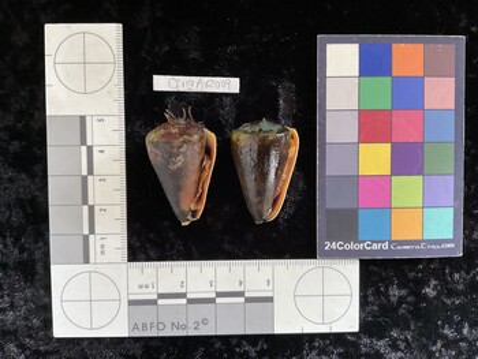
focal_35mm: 29
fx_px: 401
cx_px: 239
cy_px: 180
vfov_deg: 48.3
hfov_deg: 61.6
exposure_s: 1/60
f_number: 1.8
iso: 160
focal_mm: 3
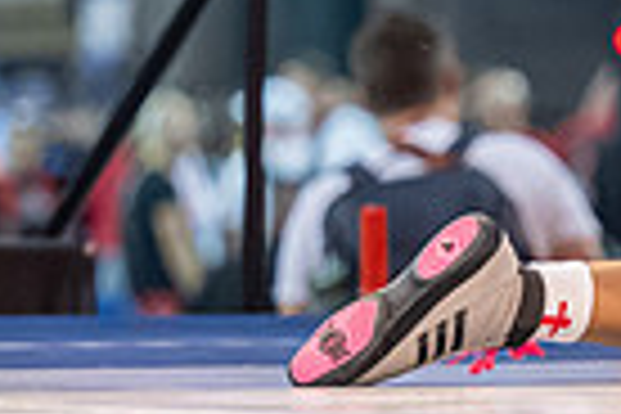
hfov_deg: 2.9
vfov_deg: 2.0
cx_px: 1101
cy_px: -4
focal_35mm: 701
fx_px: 12091
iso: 2200
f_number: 2.8
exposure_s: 1/800
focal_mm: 120
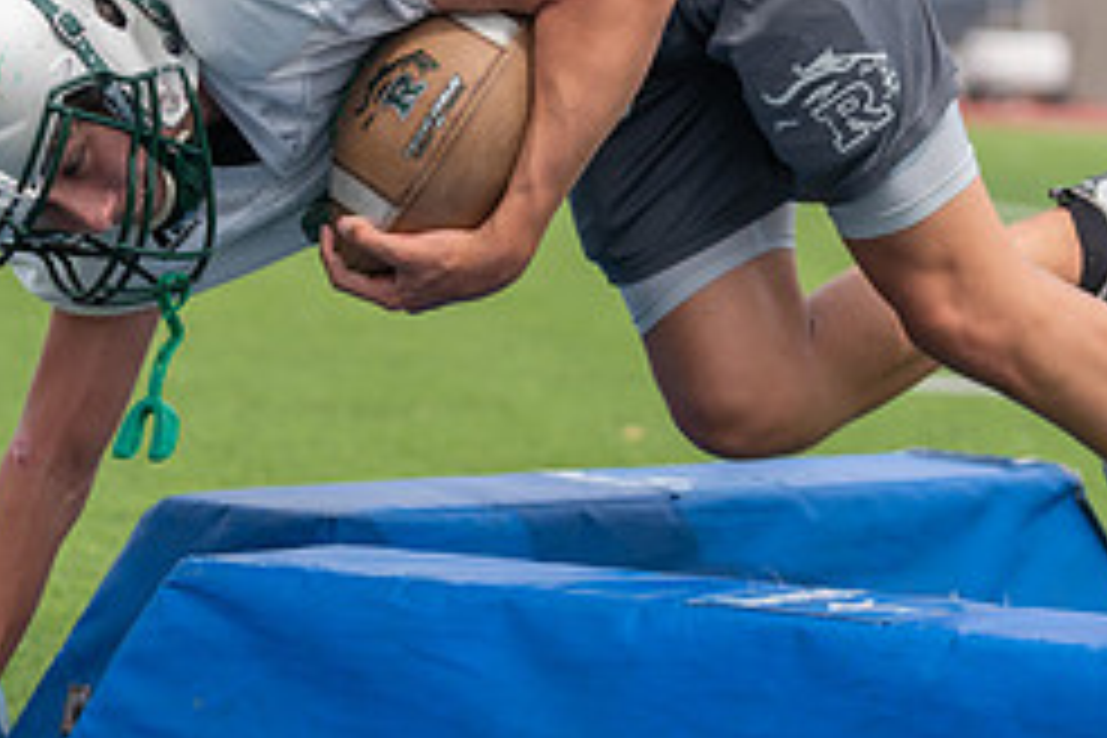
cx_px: 454
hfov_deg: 10.3
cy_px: 254
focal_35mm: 200
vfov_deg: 6.9
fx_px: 6150
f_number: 3.2
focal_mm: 85
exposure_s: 1/1250
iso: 100
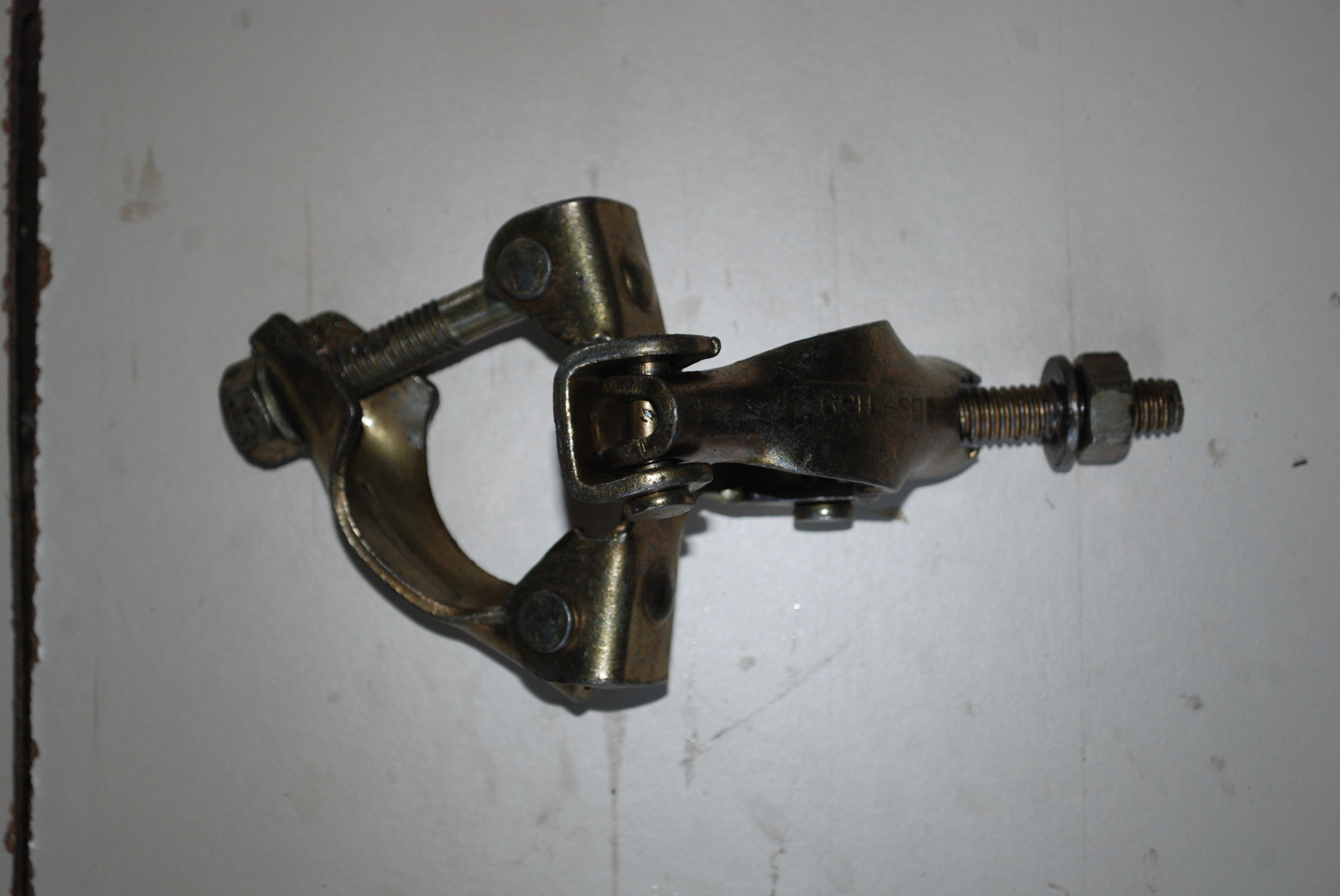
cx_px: 670
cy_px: 448
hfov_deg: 24.6
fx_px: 3075
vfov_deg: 16.6
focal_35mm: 82
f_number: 5.6
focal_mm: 55
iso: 400
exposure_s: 1/60
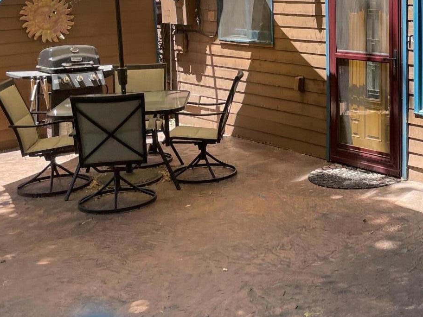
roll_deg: -0.2
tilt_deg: -3.3
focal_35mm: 57
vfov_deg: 25.1
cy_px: 51
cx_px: 402
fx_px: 697
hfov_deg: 31.7
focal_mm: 4.2
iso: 50
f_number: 1.6
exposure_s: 1/654
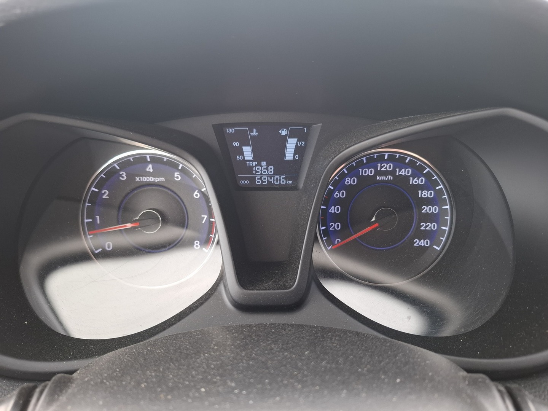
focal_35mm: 23
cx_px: 274
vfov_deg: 58.9
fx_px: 364
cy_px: 206
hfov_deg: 73.9
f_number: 1.8
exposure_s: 1/120
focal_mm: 5.54
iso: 200
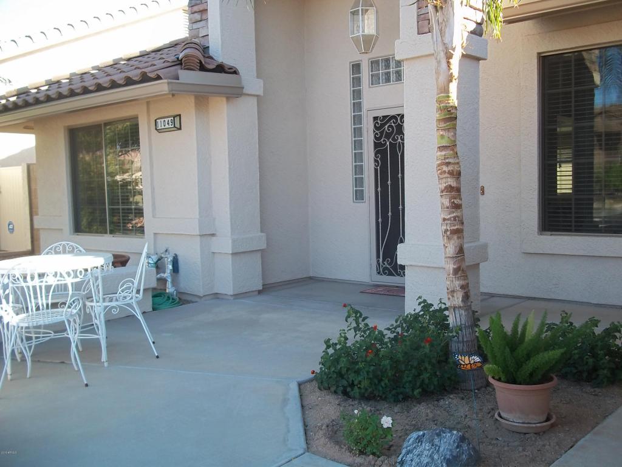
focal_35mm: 36
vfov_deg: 39.7
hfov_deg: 51.4
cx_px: 311
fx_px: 647
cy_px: 234
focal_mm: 6.5
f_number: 3.1
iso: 80
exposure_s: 1/125
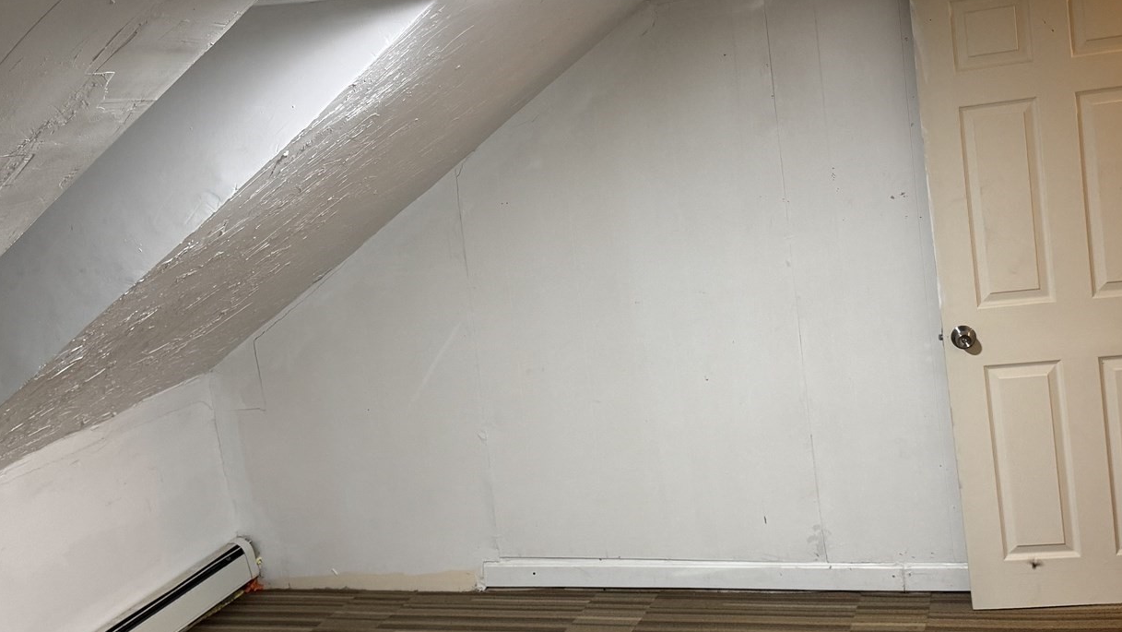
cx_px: 599
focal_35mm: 44
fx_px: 1309
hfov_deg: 46.4
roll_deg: +7.4
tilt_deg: -7.7
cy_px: 276
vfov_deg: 27.1
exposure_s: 1/60
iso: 200
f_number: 1.78
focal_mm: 6.76
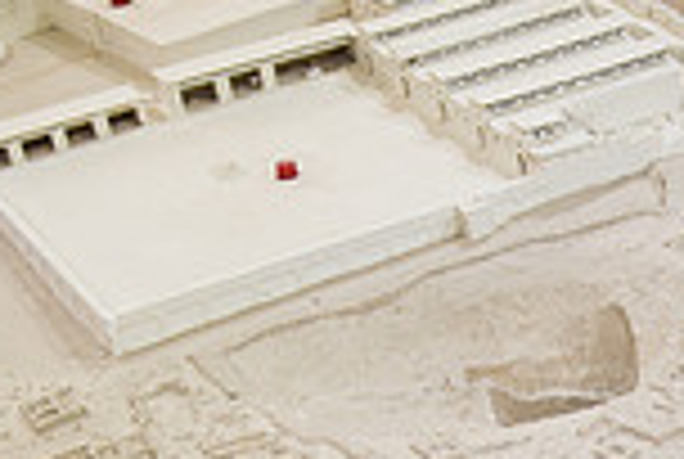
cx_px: 886
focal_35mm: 118
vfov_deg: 11.3
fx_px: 2246
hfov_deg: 16.4
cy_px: 614
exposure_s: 1/50
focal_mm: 31
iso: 400
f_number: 3.5
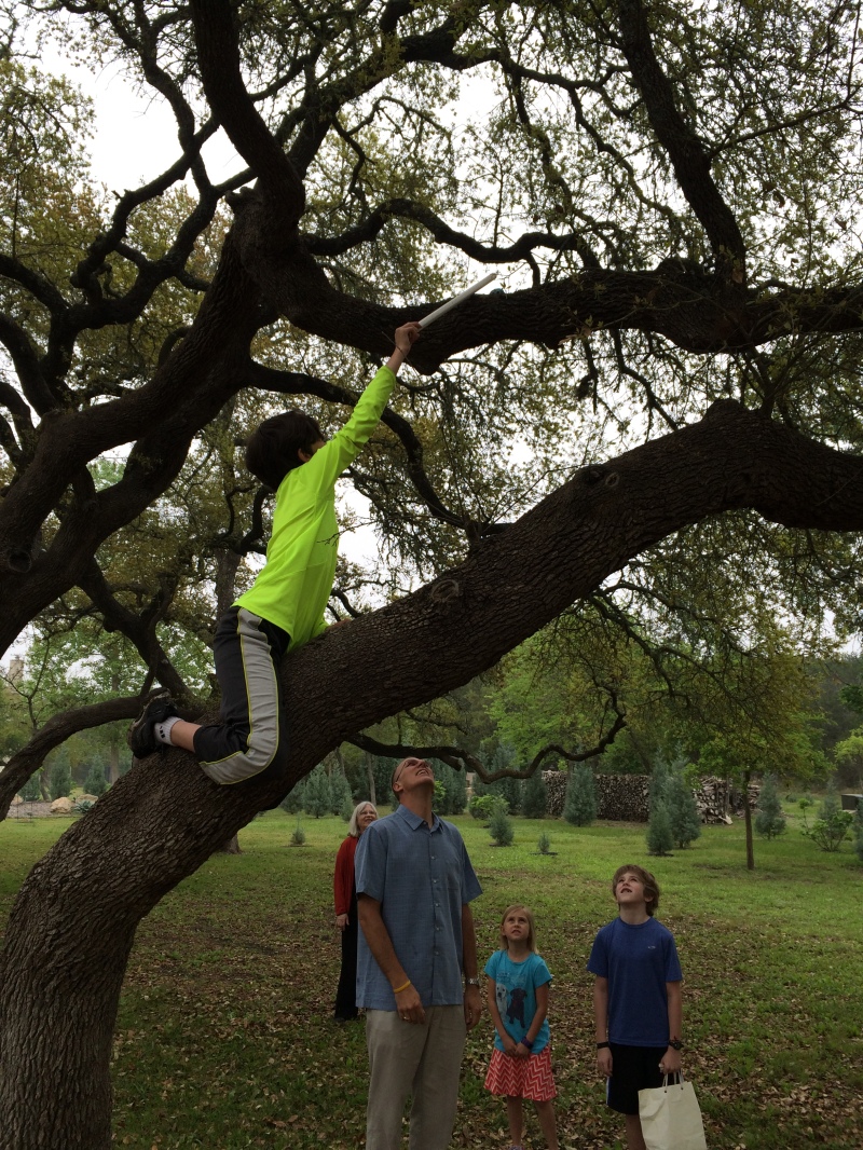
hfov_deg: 48.2
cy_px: 575
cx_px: 432
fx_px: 964
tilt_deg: +8.9
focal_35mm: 29
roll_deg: +1.2
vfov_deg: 61.6
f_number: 2.2
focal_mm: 4.15
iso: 32
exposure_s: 1/477
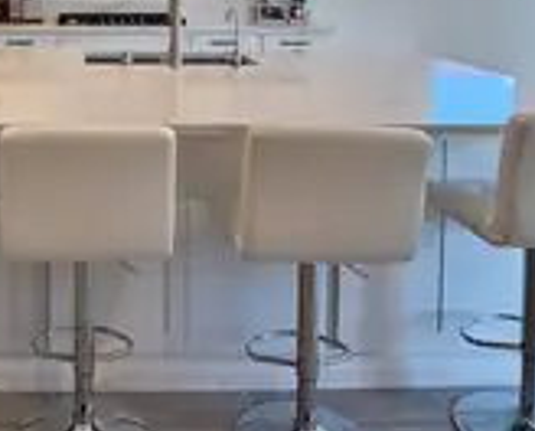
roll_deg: +0.2
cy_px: -33
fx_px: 905
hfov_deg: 31.8
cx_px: 82
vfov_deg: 25.0
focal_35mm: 57
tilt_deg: -1.2
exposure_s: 1/240
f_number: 1.78
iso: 160
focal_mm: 6.76
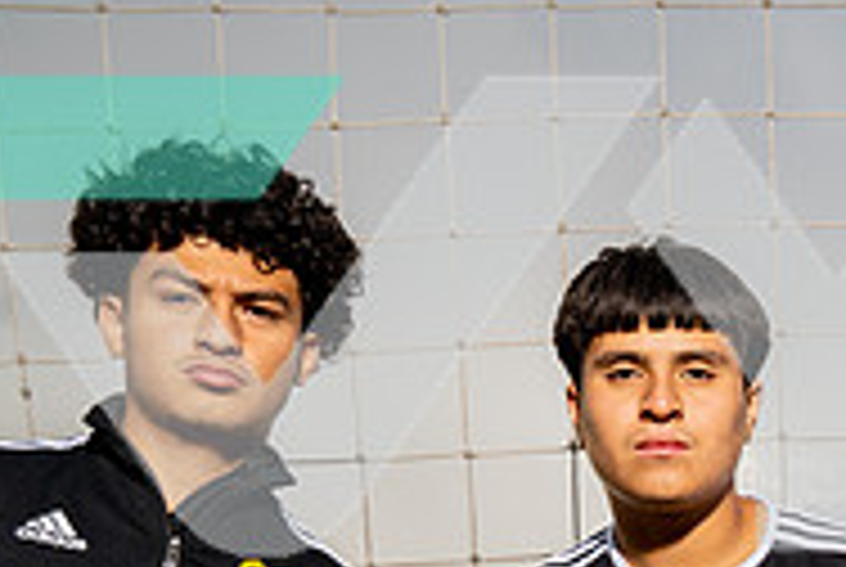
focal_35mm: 74
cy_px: 862
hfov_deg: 24.5
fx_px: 1742
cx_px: 1035
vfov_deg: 16.7
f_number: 10
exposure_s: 1/250
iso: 160
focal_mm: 24
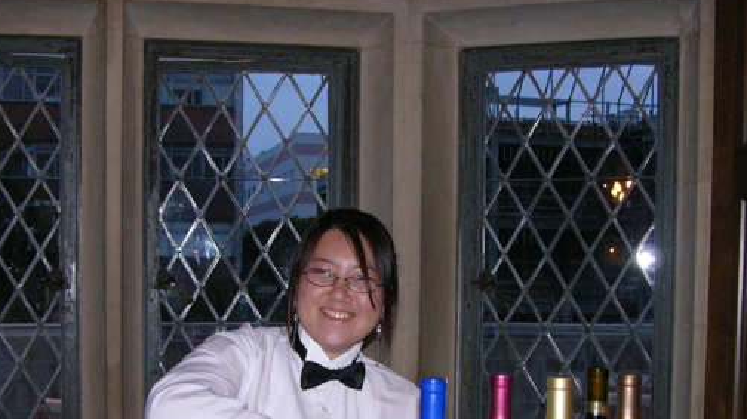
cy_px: 368
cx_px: 313
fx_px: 1109
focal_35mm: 56
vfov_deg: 21.0
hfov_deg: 37.1
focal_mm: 9
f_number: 2.8
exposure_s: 1/60.1
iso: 200
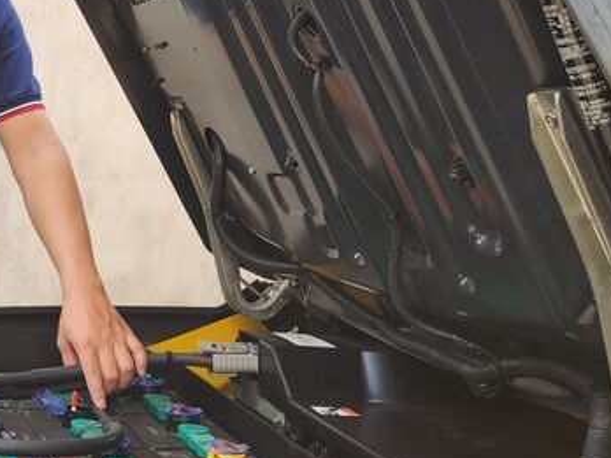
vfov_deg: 21.9
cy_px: 74
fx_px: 1165
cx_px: -130
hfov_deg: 26.1
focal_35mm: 66
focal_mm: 5.4
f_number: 1.8
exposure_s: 1/180
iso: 32
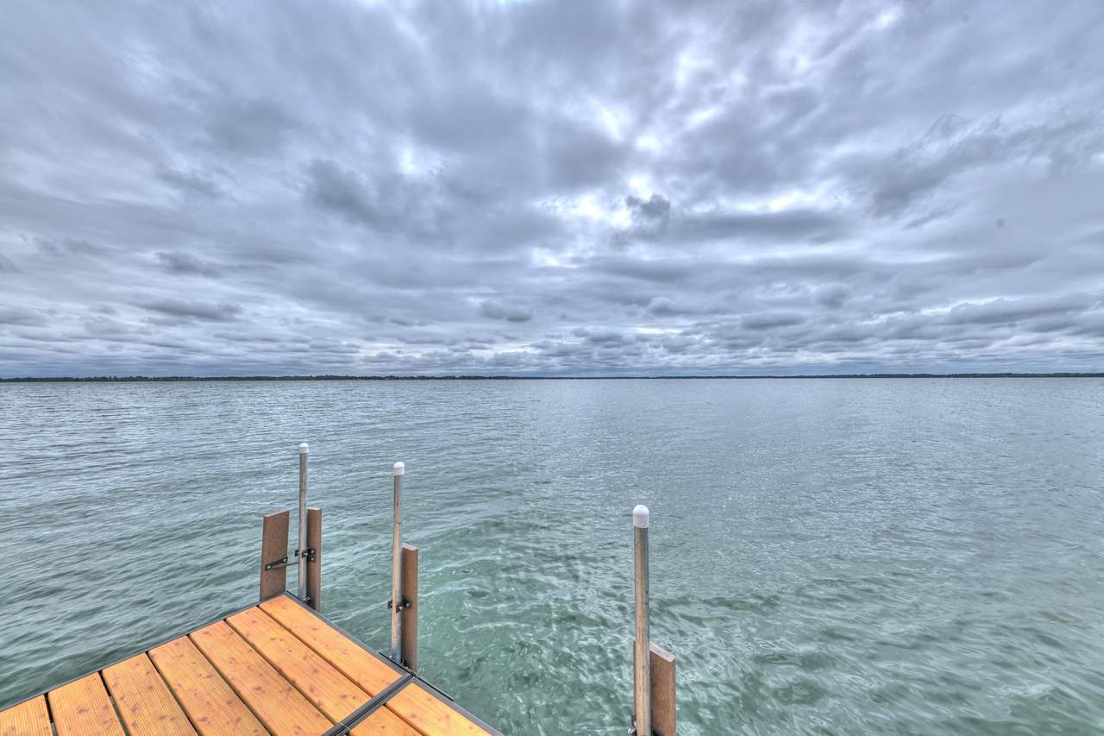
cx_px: 552
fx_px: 368
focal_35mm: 12
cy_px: 368
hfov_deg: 112.6
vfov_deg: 90.0
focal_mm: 12
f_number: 8
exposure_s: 1/640
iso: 100
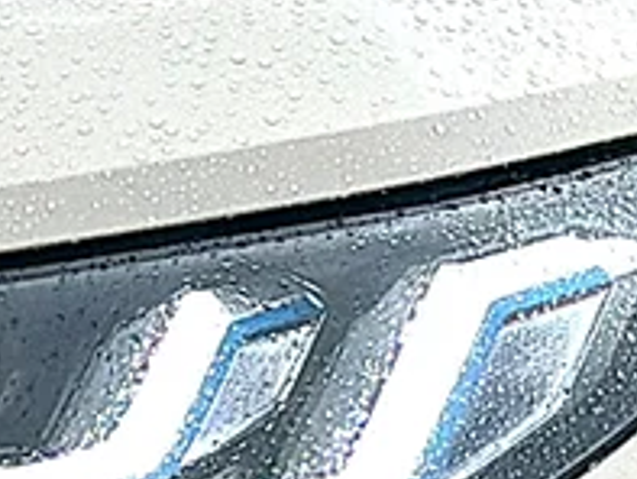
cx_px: 433
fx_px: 5690
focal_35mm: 309
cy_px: 157
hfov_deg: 6.4
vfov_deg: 4.8
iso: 64
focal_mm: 6.86
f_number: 1.78
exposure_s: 1/1342
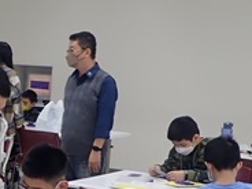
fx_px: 743
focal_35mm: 102
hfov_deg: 18.0
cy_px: 138
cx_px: -74
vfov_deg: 14.5
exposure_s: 1/60
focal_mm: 4.5
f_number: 2
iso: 125
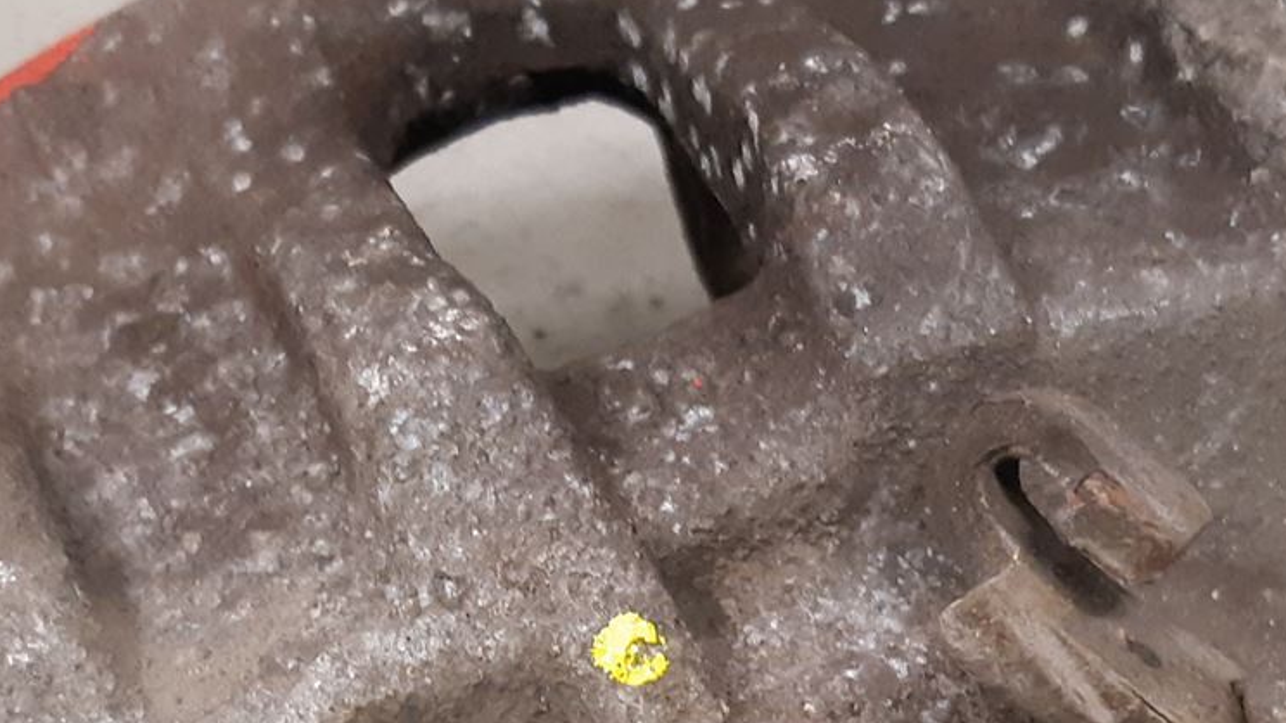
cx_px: 674
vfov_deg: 15.0
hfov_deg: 27.2
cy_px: 865
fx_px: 2659
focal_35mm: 78
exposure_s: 1/40
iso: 250
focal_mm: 3.93
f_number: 1.7
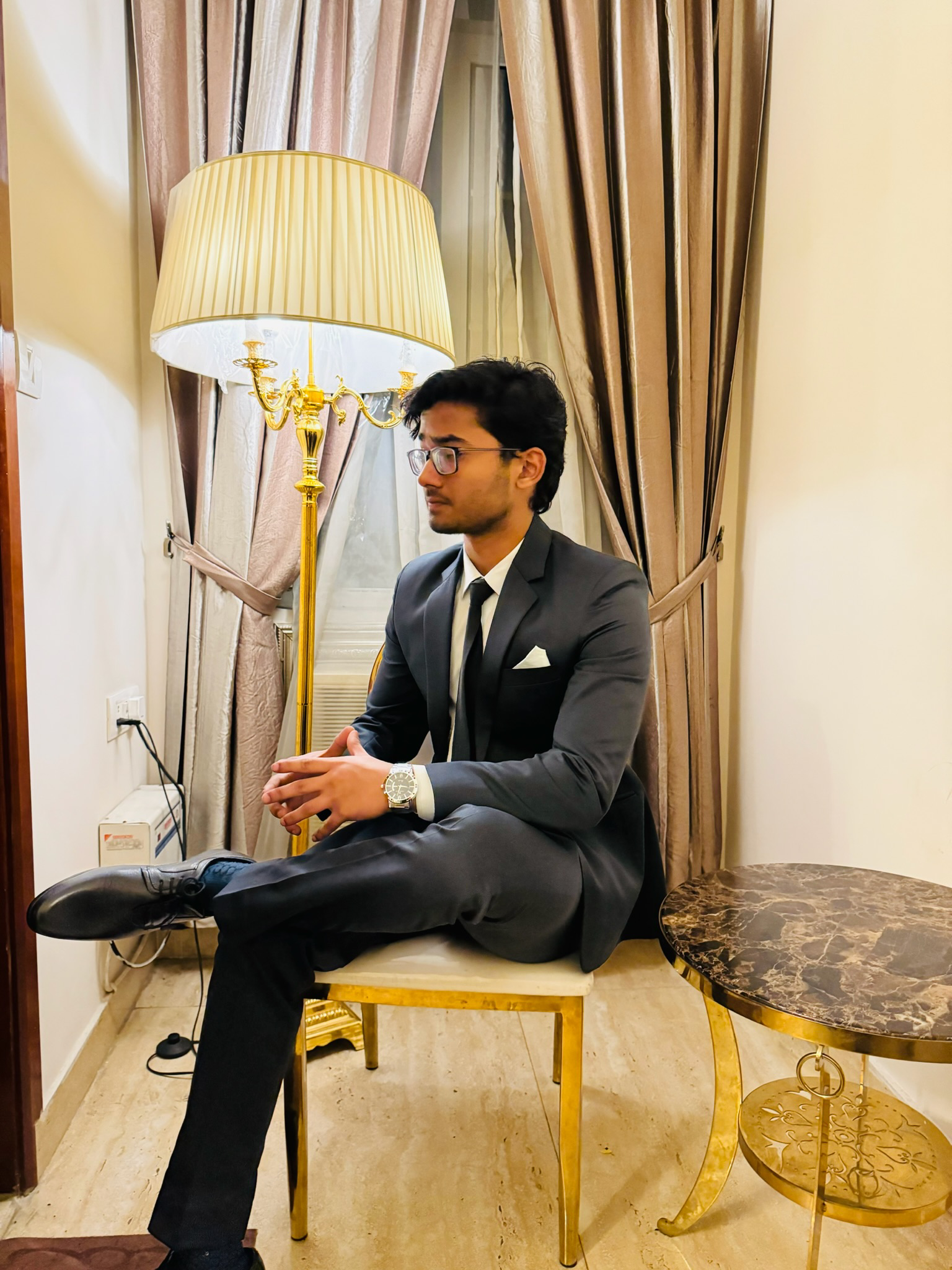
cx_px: 476
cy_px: 635
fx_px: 880
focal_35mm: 24
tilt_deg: -5.7
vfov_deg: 71.6
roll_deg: -0.9
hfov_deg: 56.8
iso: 1000
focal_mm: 6.86
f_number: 1.78
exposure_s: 1/33
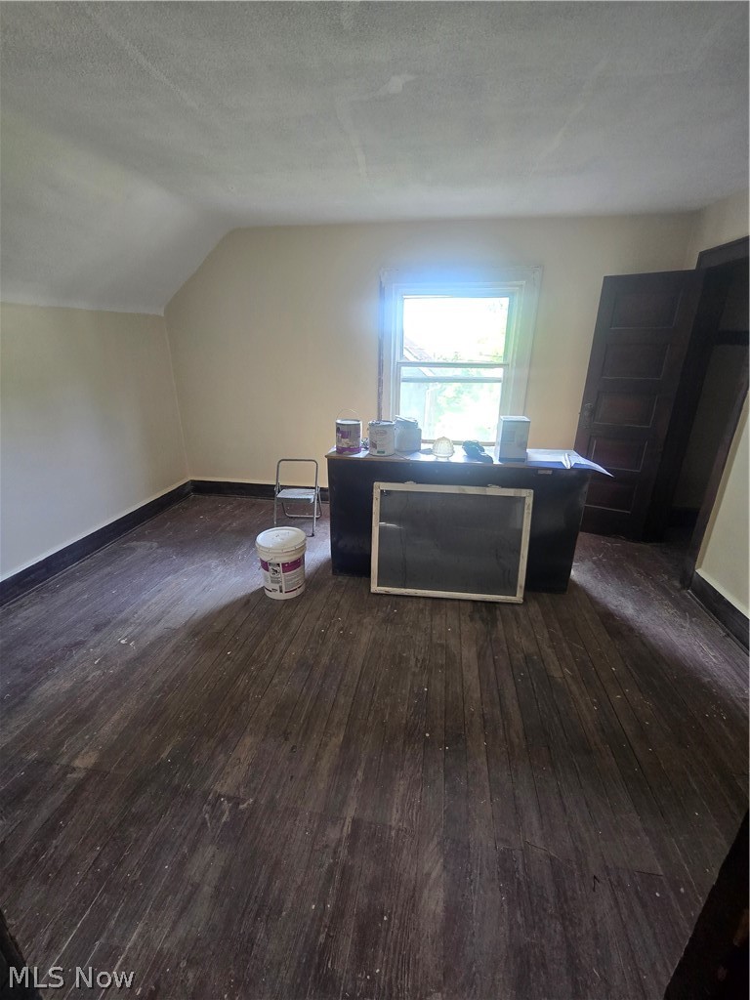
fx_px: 376
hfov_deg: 89.9
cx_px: 375
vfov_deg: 106.2
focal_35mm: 13
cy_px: 500
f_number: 2.2
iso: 200
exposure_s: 1/60
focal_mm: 2.2
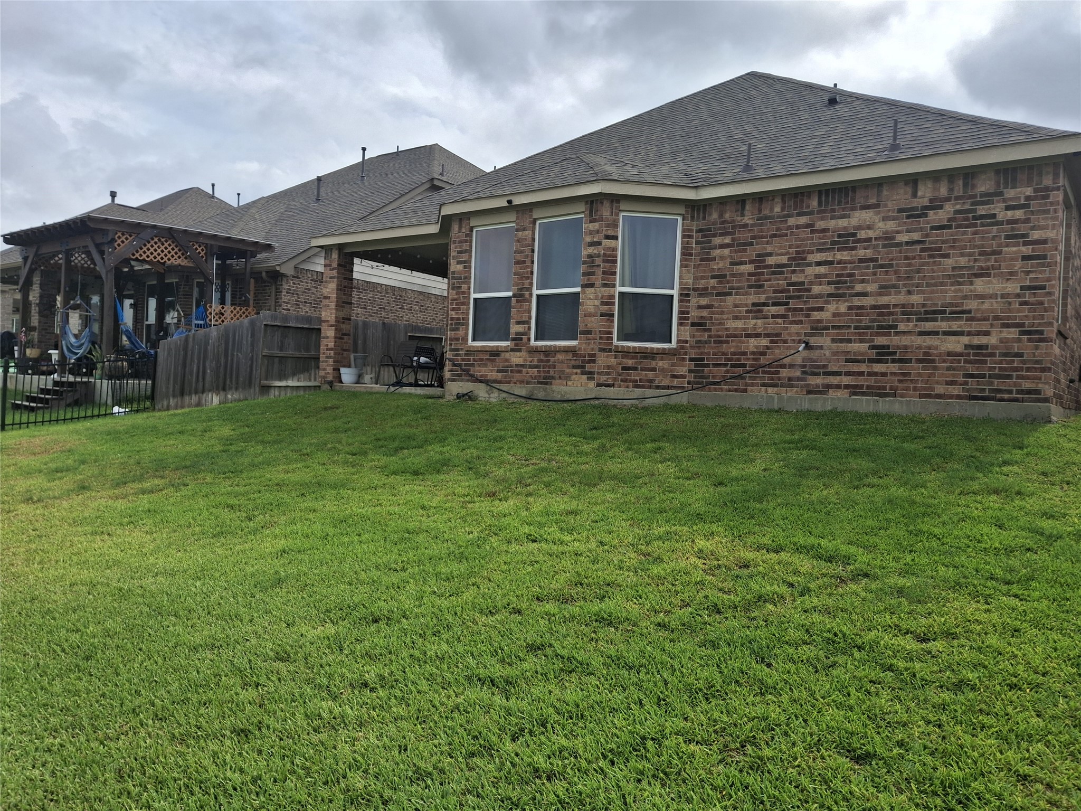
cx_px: 540
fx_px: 781
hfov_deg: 69.4
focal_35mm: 25
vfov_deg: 54.9
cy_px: 406
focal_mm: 4.69
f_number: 1.8
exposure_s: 1/1266
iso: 25
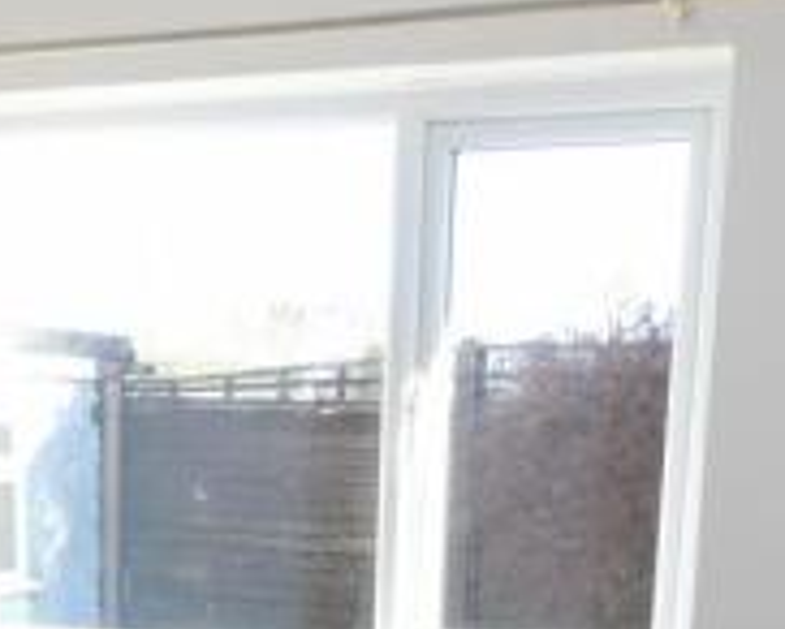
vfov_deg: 18.5
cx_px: 222
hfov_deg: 25.1
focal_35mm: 75
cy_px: 890
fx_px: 1744
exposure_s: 1/36
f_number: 4.1
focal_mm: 4.3
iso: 100
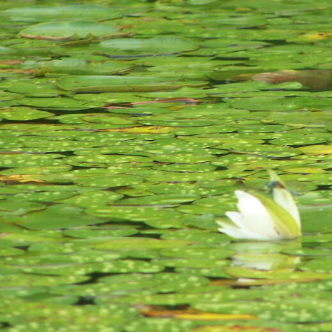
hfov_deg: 2.6
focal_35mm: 663
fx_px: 7194
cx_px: 297
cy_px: 118
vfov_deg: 2.6
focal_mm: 63
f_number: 3.7
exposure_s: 1/400
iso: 140
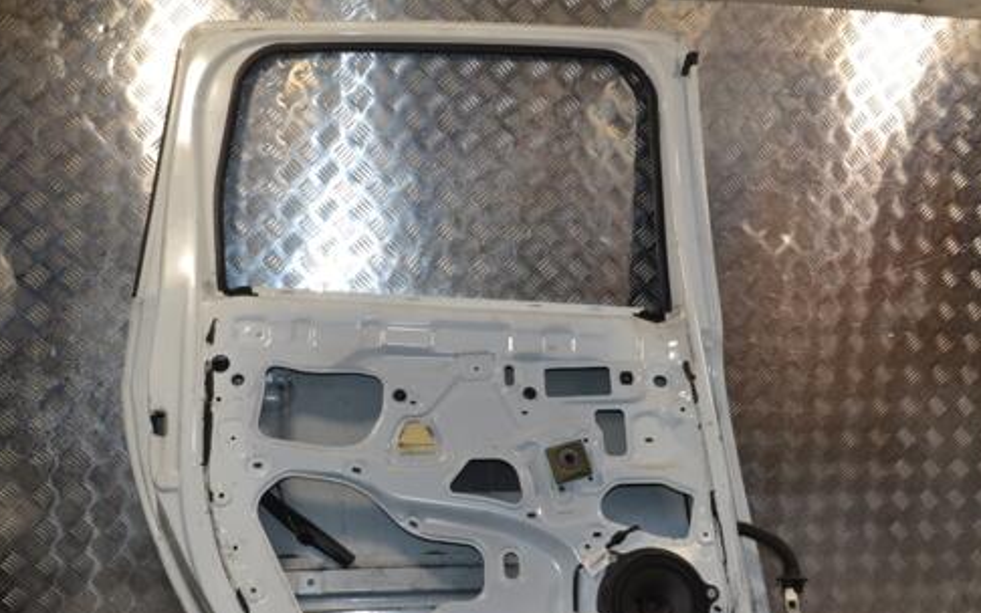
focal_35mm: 34
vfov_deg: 37.0
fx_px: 909
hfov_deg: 56.7
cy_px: 401
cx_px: 476
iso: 800
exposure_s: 1/200
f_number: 8
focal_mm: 18
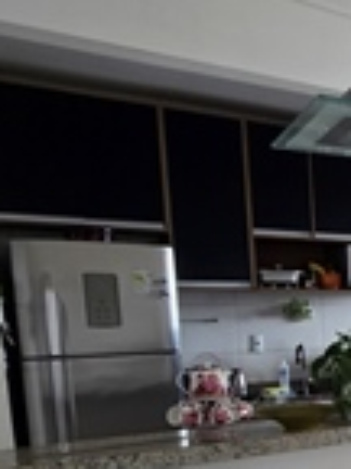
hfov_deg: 23.9
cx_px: 554
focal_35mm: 45
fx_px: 608
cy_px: 378
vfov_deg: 40.3
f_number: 2.2
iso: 125
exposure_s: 1/60
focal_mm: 2.2
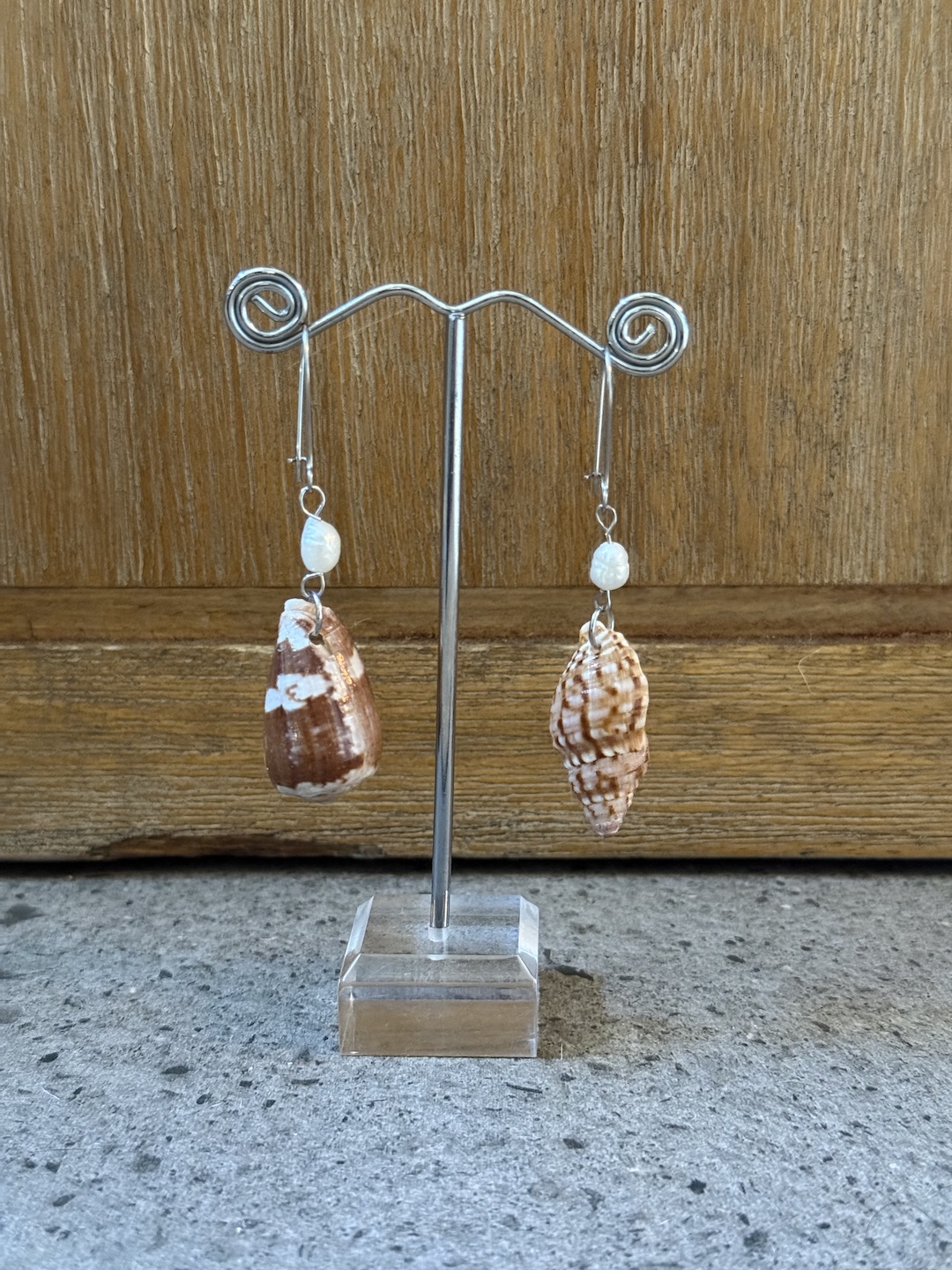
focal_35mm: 48
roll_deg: -0.1
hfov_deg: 30.3
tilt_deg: -15.2
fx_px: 1760
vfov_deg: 39.7
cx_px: 476
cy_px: 635
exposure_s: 1/25
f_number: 1.78
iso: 640
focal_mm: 6.76
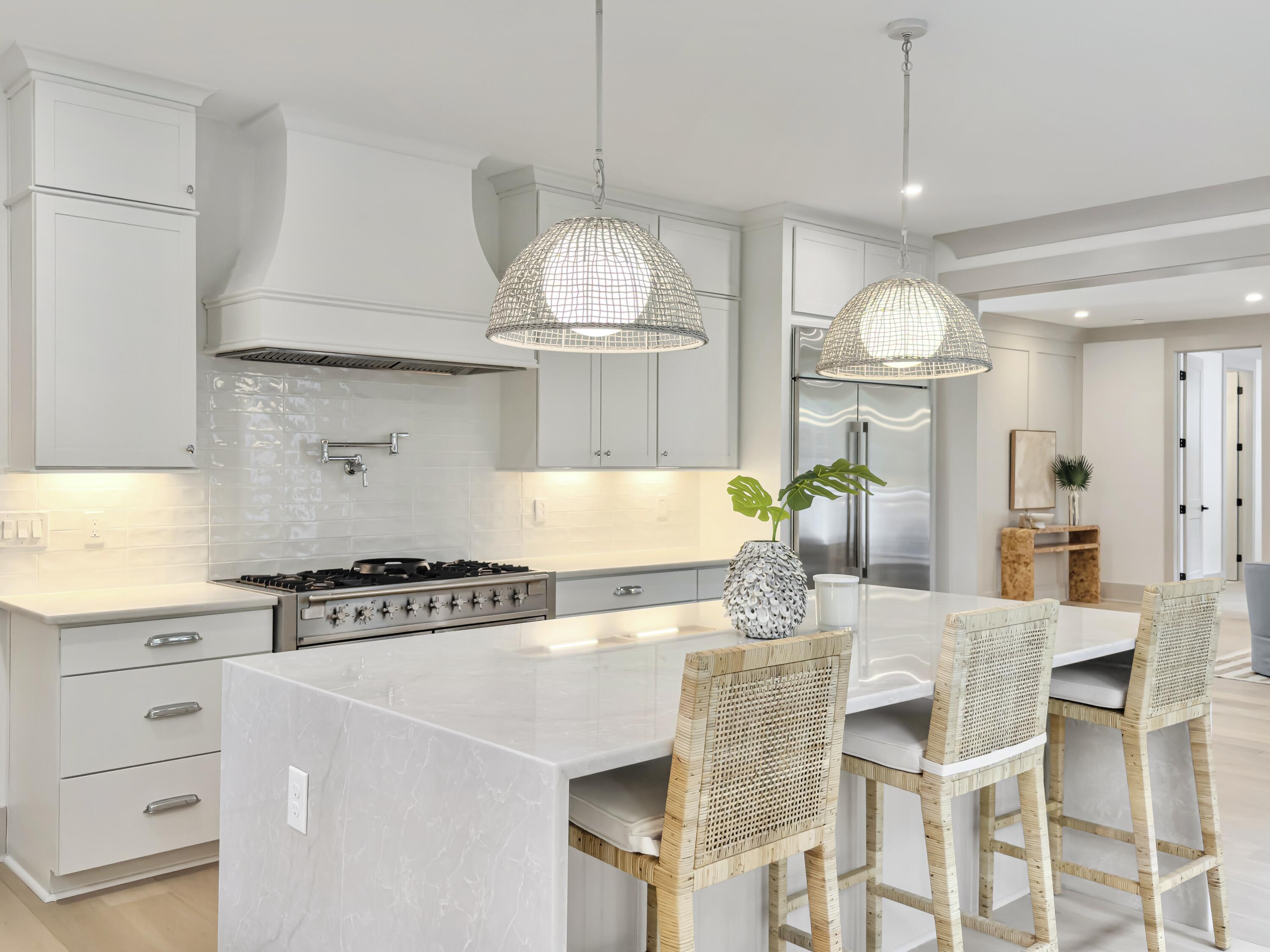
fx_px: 1101
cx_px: 635
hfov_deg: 60.0
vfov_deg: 46.8
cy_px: 476
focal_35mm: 30
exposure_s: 1/180
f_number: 1.8
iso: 160
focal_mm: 6.76
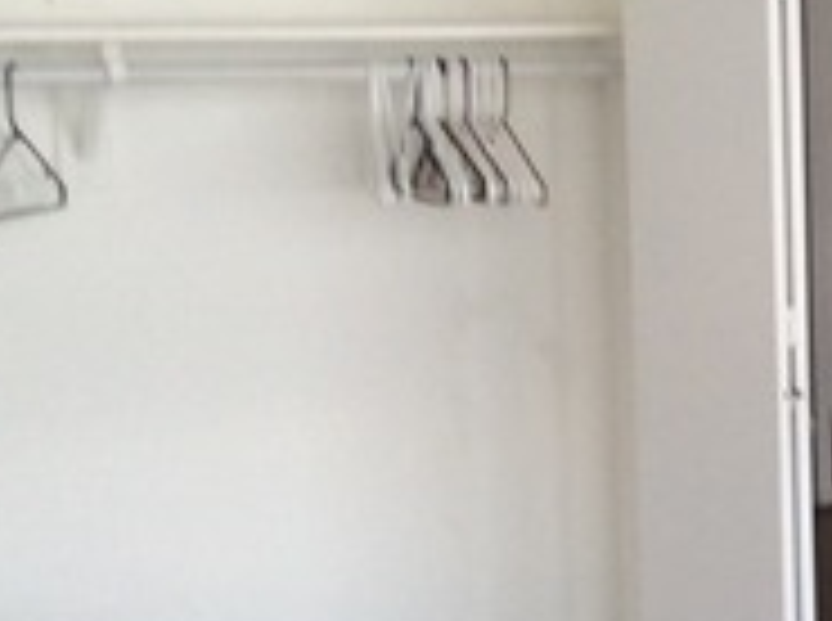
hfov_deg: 16.6
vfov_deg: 13.3
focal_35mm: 111
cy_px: 288
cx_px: 1120
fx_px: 2663
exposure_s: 1/120
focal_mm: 3.3
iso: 40
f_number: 2.4
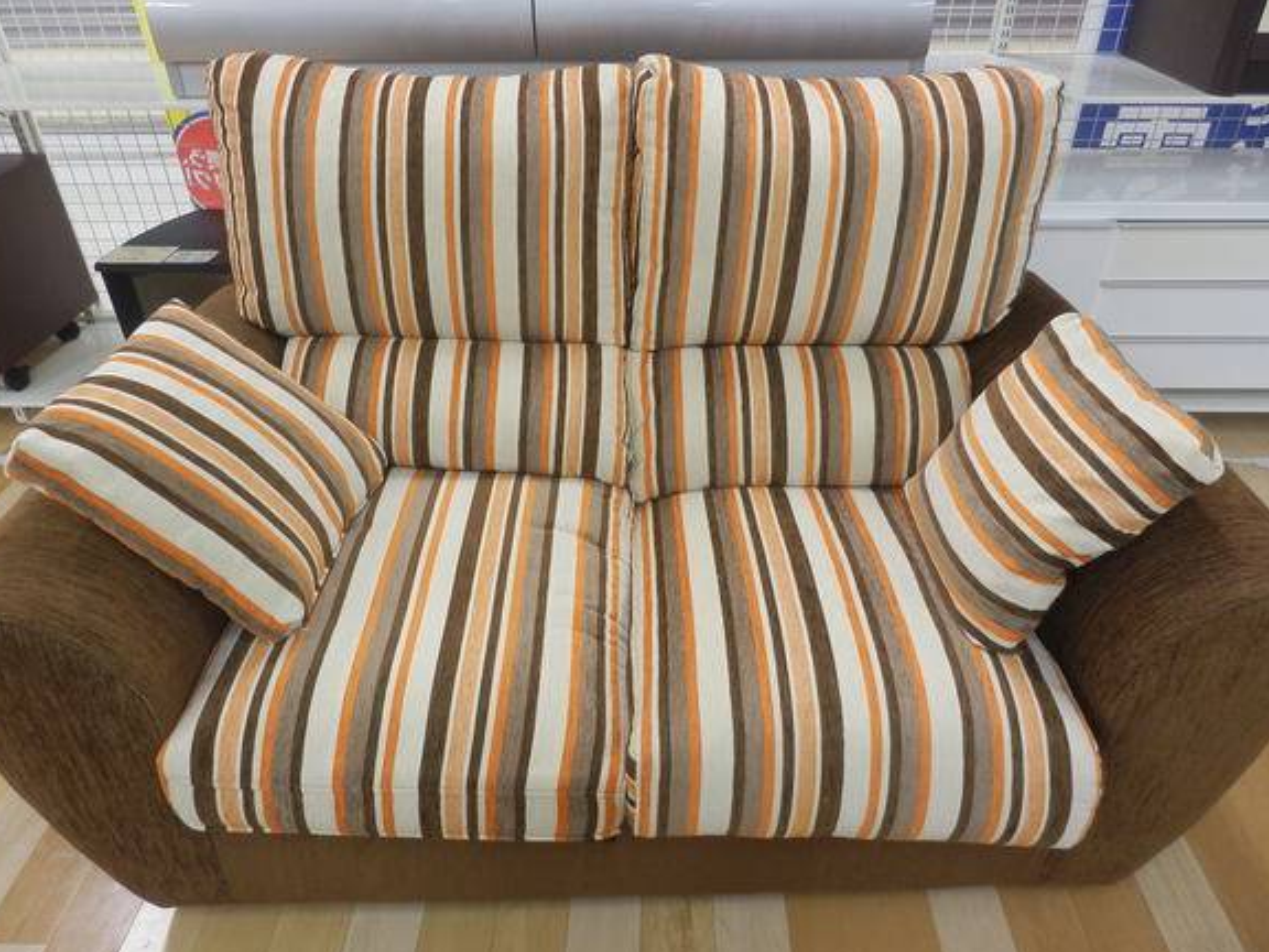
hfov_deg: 69.4
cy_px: 474
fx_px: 916
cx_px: 632
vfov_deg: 54.9
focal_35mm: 25
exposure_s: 1/30
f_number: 3
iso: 160
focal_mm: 4.2
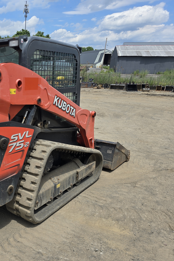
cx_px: 1
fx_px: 232
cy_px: 131
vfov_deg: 58.7
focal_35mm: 32
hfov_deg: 36.9
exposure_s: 1/1142
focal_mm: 6.3
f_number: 1.7
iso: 12
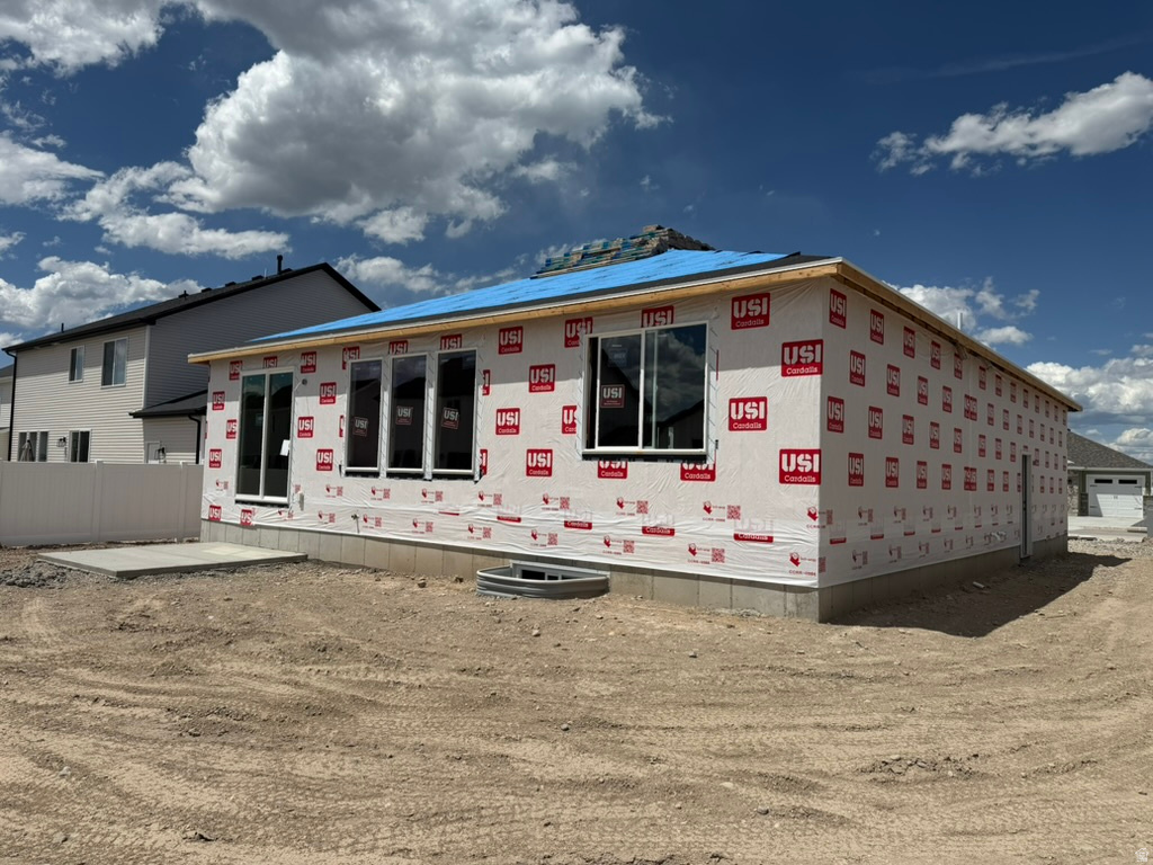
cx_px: 576
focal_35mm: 24
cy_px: 432
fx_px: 799
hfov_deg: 71.6
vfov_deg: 56.8
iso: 80
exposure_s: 1/14286
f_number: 1.78
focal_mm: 6.76
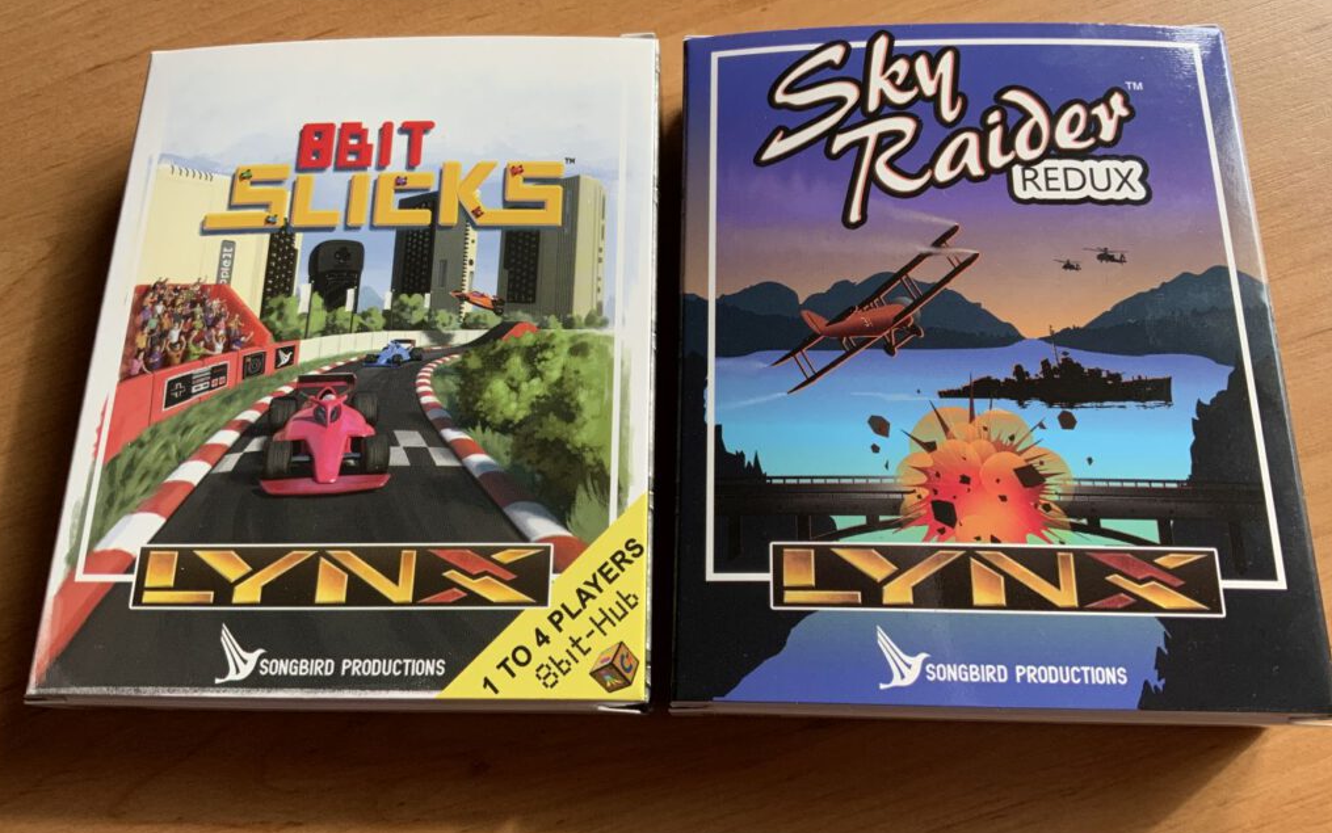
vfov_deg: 40.6
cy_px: 369
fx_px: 1126
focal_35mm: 31
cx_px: 661
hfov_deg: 61.2
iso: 32
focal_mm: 3
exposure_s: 1/122
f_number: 1.8
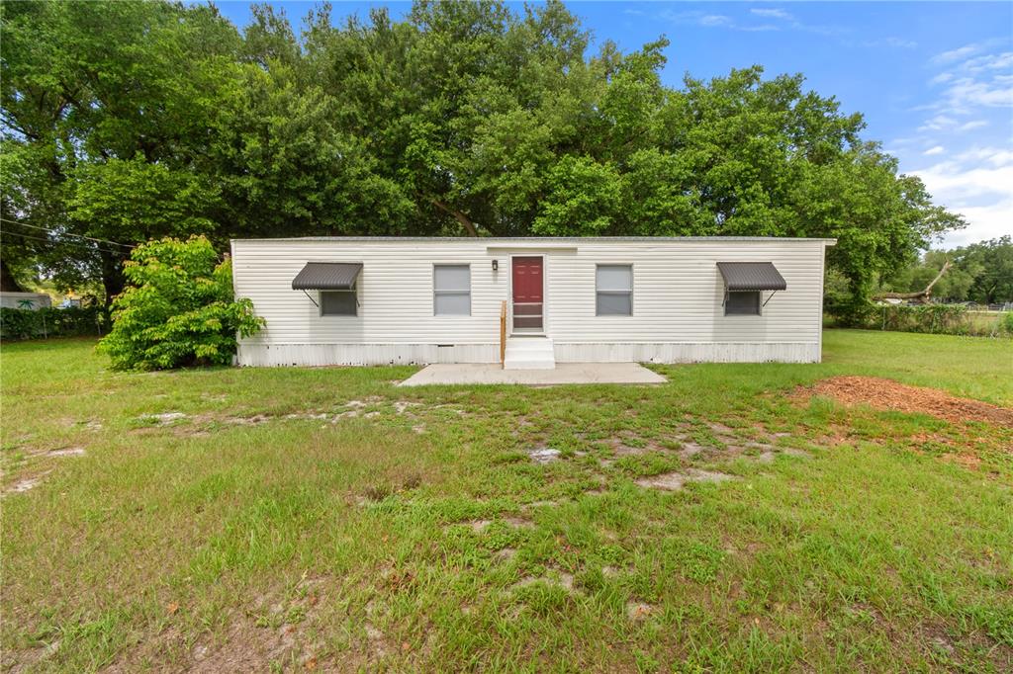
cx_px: 506
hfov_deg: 100.4
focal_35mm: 15
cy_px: 337
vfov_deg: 77.3
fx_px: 422
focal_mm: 10
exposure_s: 1/200
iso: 500
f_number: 10
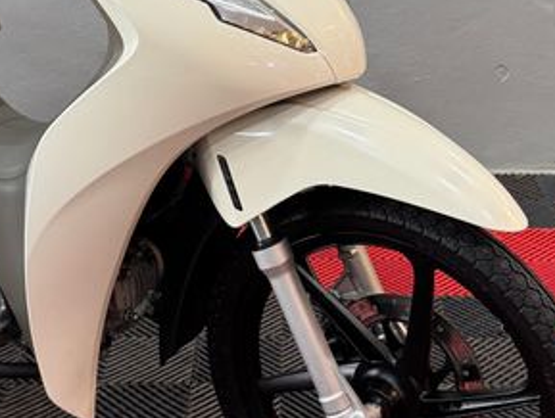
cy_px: 102
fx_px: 627
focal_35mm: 39
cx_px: 205
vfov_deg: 36.1
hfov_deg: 47.3
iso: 250
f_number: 1.78
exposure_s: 1/60
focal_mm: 6.76
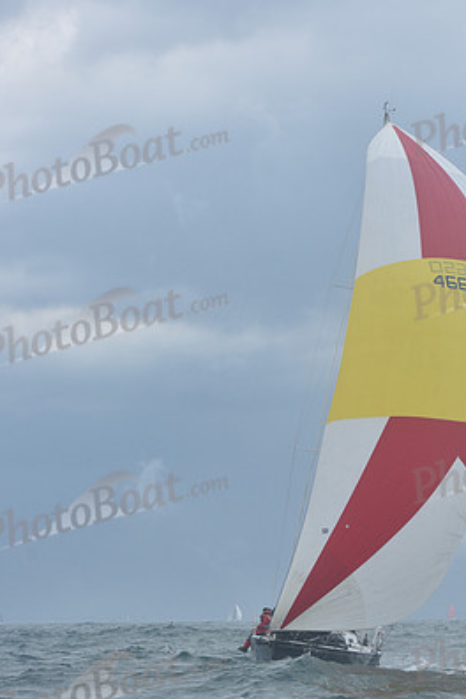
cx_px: 320
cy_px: 392
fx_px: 2446
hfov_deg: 10.9
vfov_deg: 16.3
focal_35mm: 126
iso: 320
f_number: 6.3
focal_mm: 86
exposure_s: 1/800
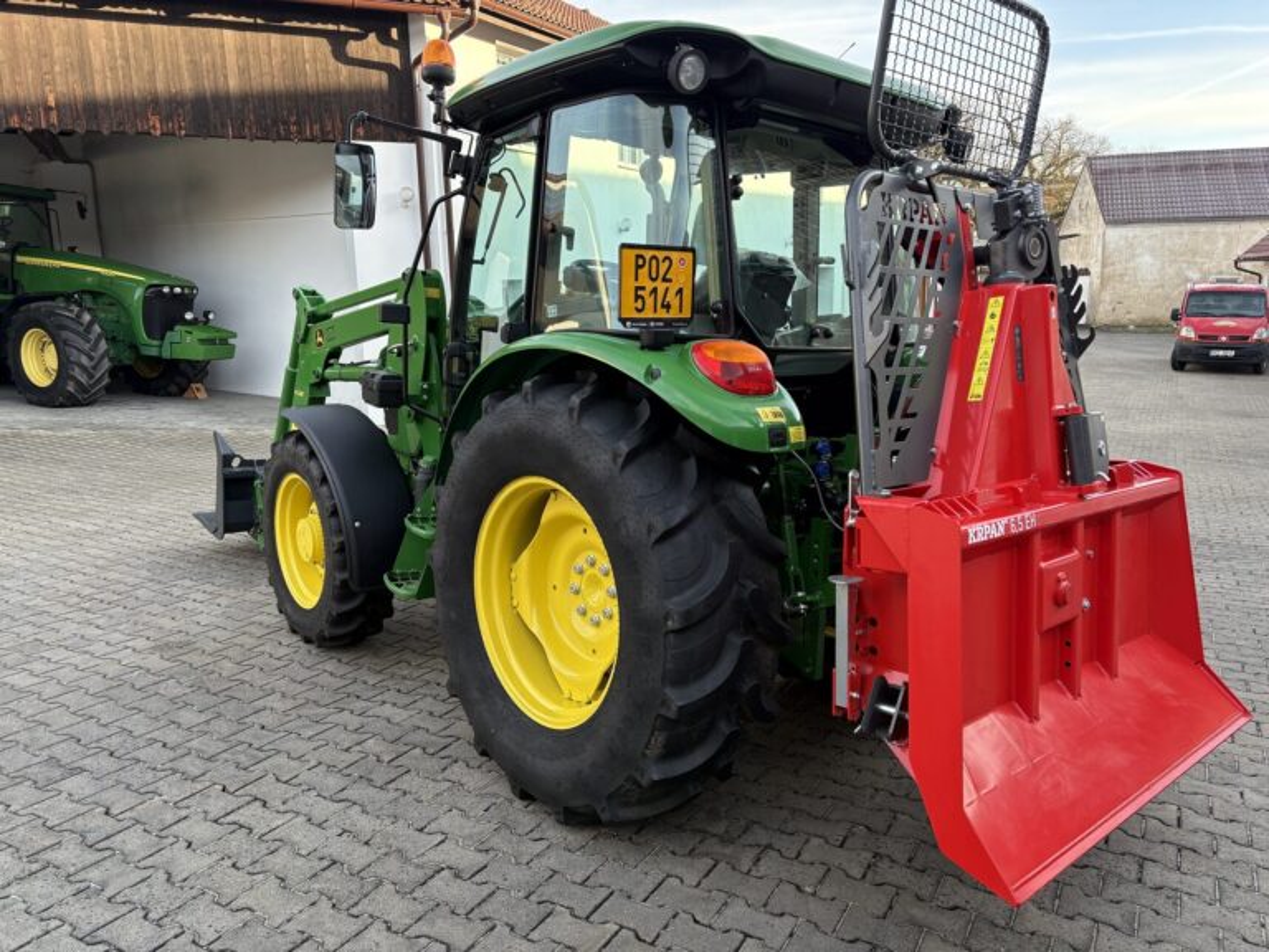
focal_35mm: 26
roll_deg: +1.5
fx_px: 953
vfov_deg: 53.1
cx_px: 634
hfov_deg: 67.3
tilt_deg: -11.1
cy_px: 476
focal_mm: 5.96
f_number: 1.6
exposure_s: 1/247
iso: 64
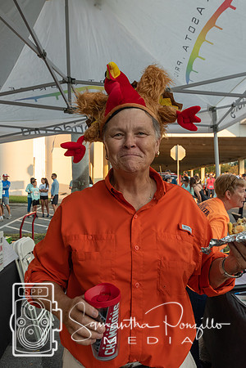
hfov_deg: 43.6
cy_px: 184
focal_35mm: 30
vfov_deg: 61.9
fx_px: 307
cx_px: 123
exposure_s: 1/160
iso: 400
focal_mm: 20
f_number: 6.3
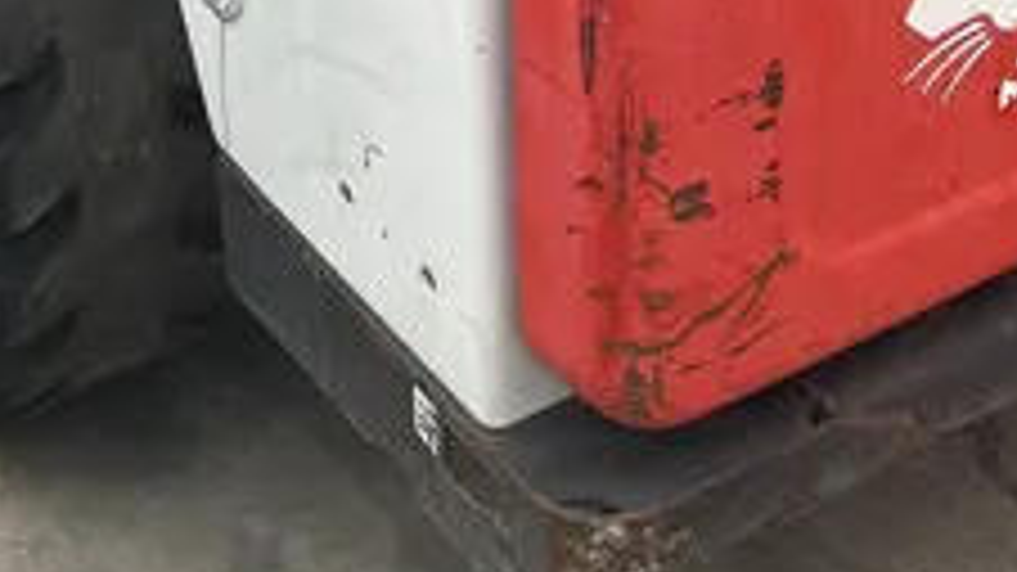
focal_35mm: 92
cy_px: -633
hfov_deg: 23.1
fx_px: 2480
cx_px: 652
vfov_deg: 11.6
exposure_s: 1/797
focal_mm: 5.7
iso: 50
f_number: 1.5
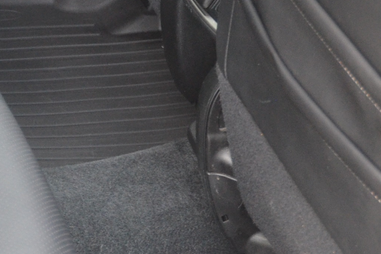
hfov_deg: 12.5
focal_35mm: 157
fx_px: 1659
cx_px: -184
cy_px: 46
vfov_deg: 8.7
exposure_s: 1/30
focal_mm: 29
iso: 1600
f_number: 3.8
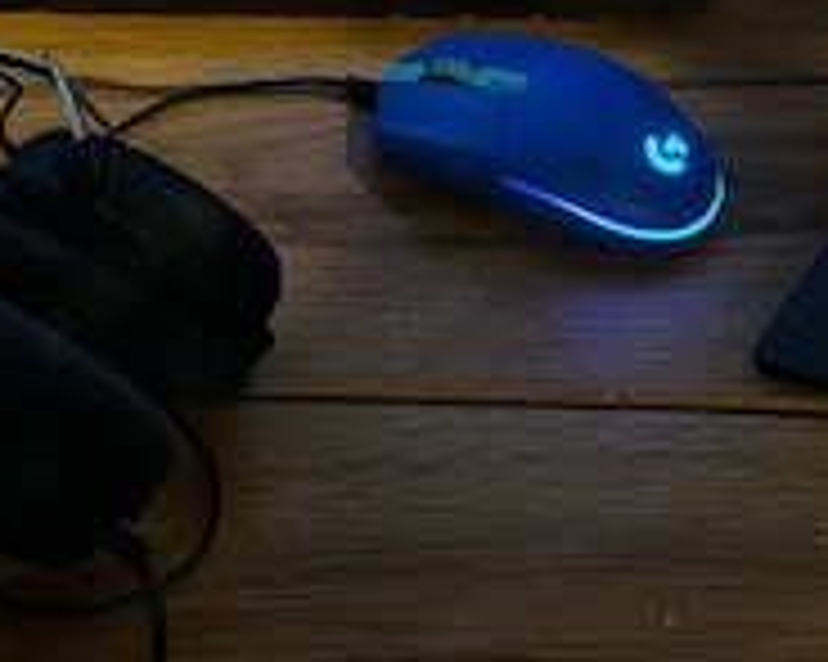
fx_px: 2498
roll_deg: -0.5
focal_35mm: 102
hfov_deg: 18.8
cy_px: -59
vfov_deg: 14.7
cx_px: 266
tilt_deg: -43.9
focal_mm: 6.86
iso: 250
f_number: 1.78
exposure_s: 1/49
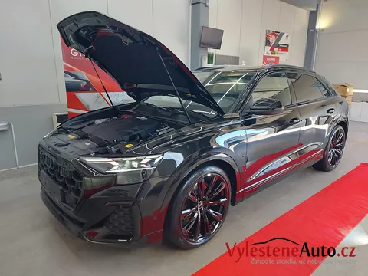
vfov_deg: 56.8
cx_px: 184
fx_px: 255
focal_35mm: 24
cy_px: 138
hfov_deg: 71.6
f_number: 1.8
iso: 80
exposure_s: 1/50
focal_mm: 5.23
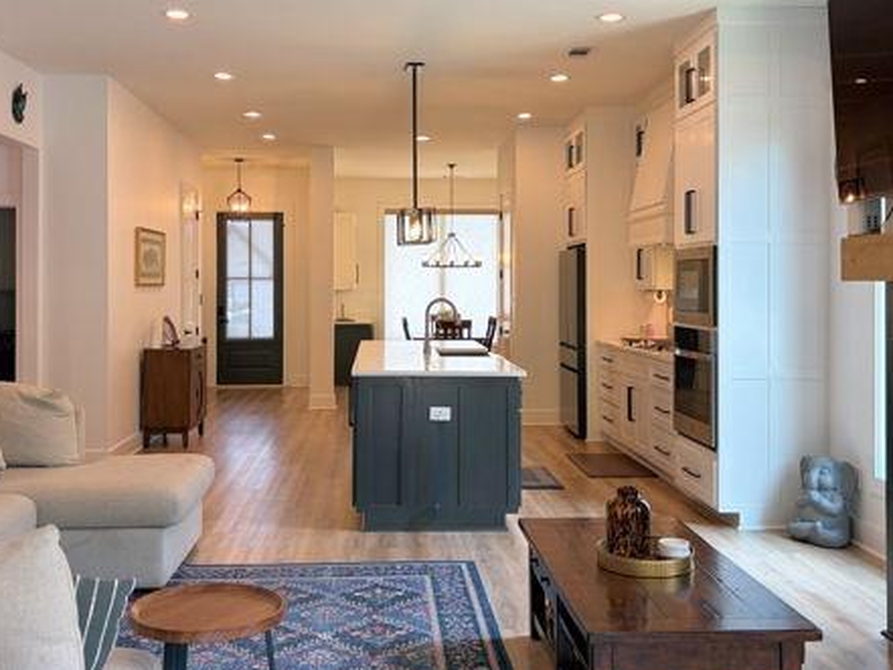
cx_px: 414
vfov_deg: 37.6
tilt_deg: +1.7
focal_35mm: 38
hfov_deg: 48.9
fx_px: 981
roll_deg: +0.2
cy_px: 279
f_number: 1.6
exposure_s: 1/124
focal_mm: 5.96
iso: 80
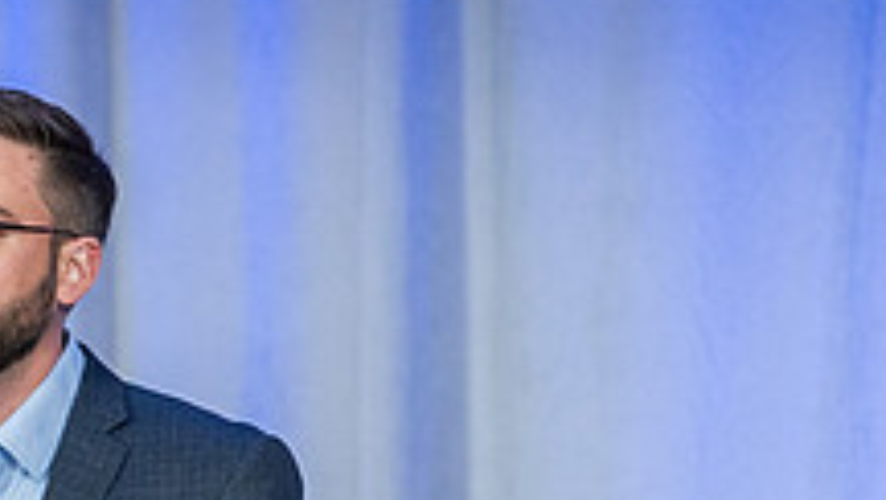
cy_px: 537
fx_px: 13710
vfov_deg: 2.1
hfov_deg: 3.7
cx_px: 132
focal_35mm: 583
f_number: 4
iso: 1600
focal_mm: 200
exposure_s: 1/200
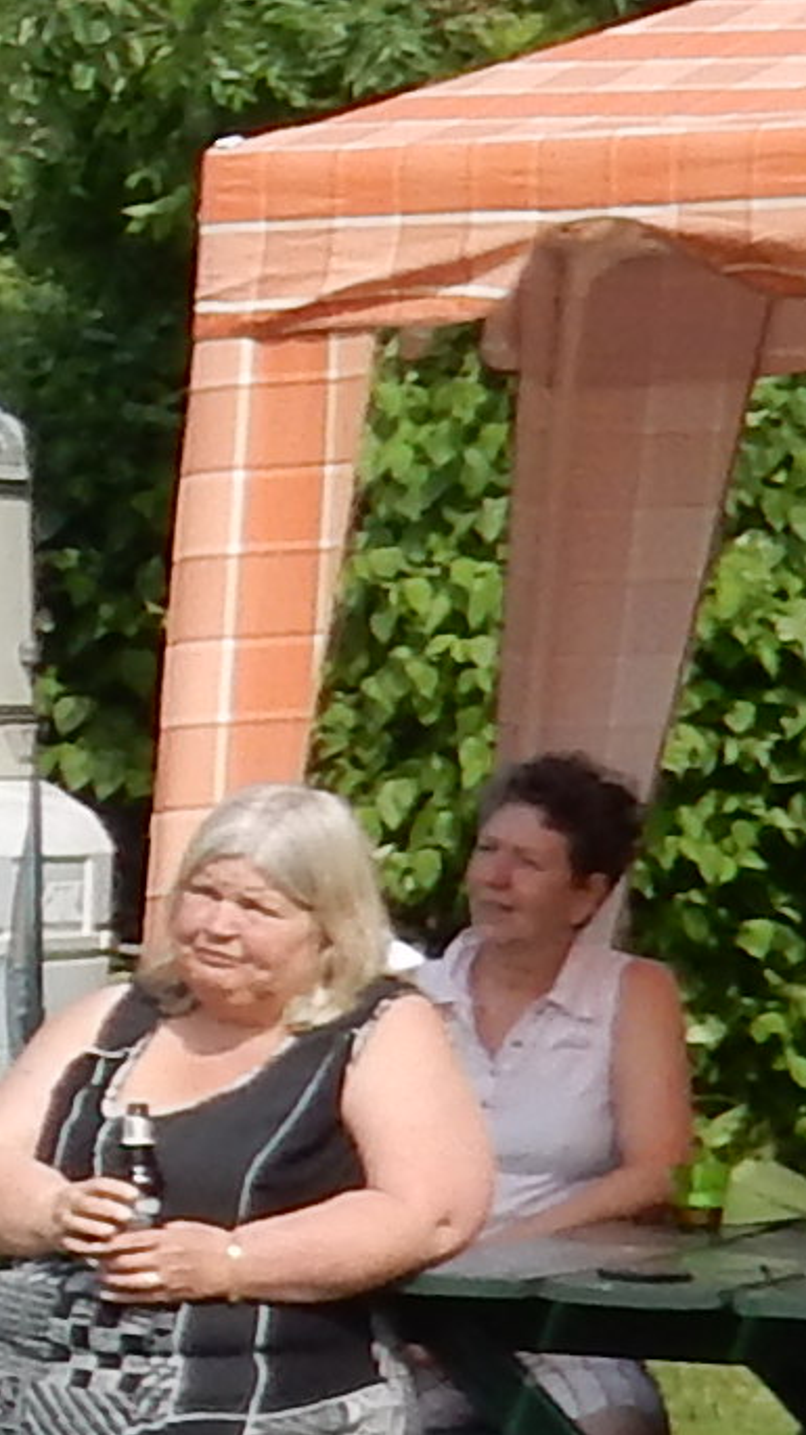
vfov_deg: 8.2
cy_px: 1154
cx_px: -3199
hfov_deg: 4.1
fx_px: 10037
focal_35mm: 264
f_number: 4
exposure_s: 1/800
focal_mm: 6.4
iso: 125
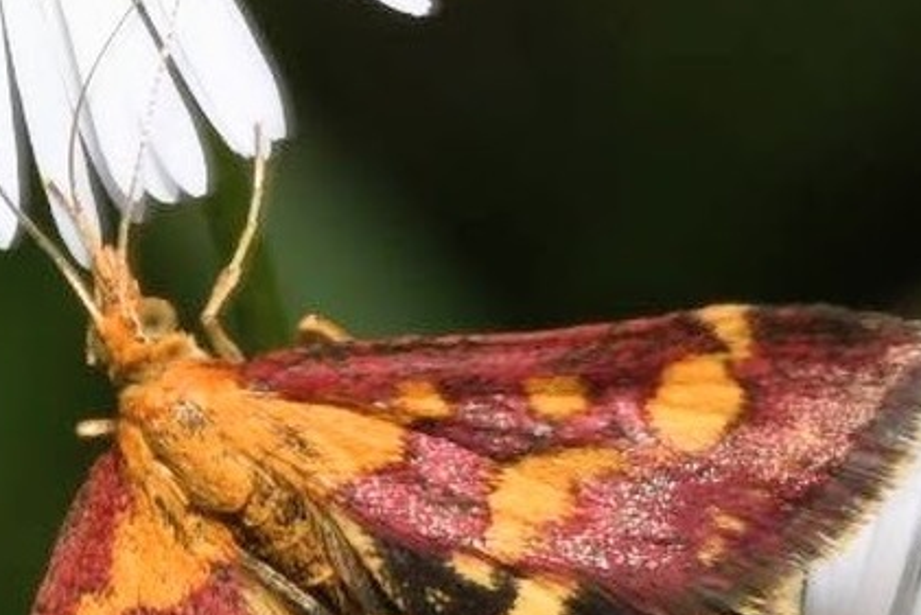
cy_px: 503
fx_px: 9191
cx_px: 388
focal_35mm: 359
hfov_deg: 5.7
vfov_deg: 3.8
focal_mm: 105
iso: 250
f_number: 32
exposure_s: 1/60
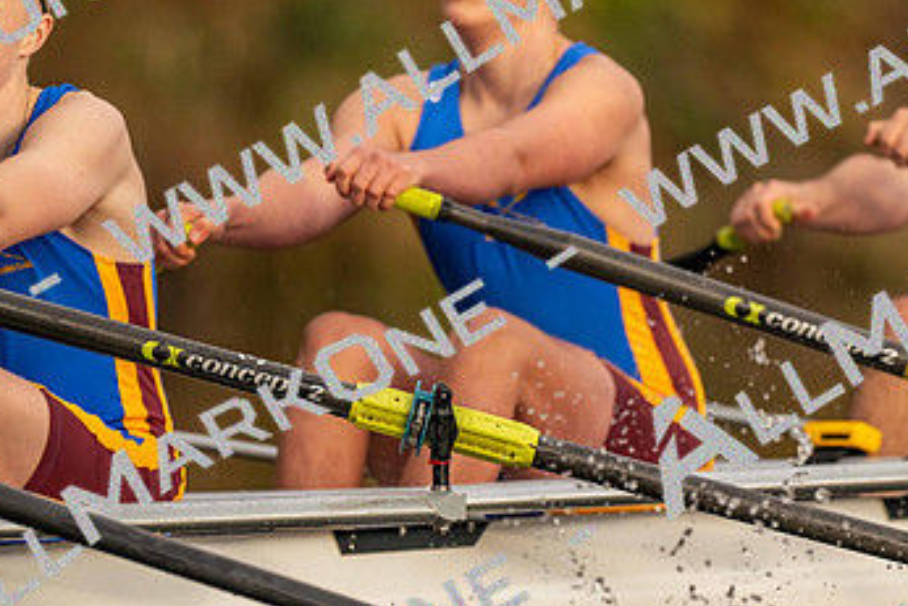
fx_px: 25408
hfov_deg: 2.0
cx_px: 428
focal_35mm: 1007
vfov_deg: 1.4
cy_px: 272
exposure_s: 1/2500
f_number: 4
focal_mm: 600
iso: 1400
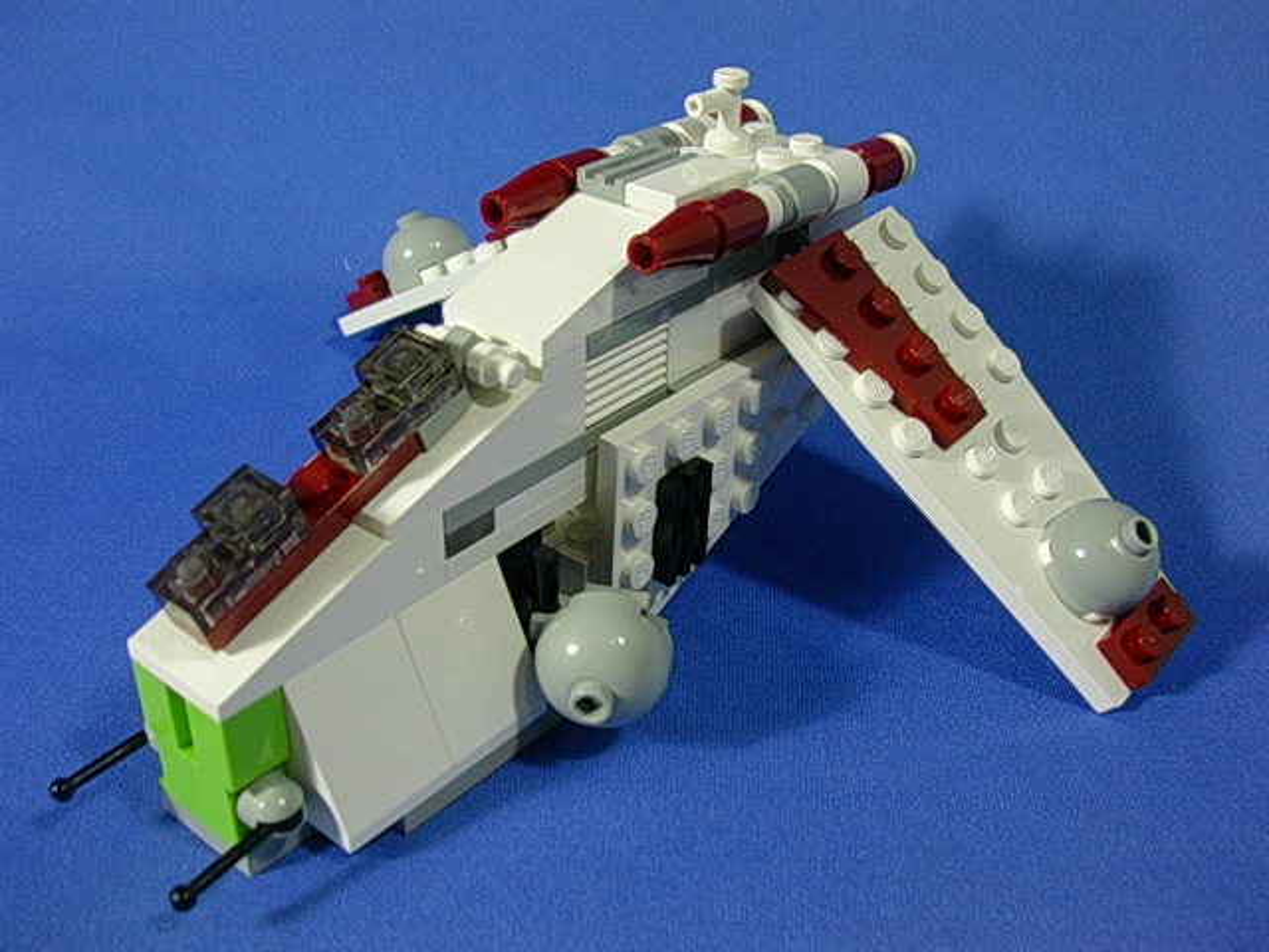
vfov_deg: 38.7
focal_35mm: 37
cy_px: 476
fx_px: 1356
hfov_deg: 50.1
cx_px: 634
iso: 70
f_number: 2.7
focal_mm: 5.6
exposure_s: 1/18.4
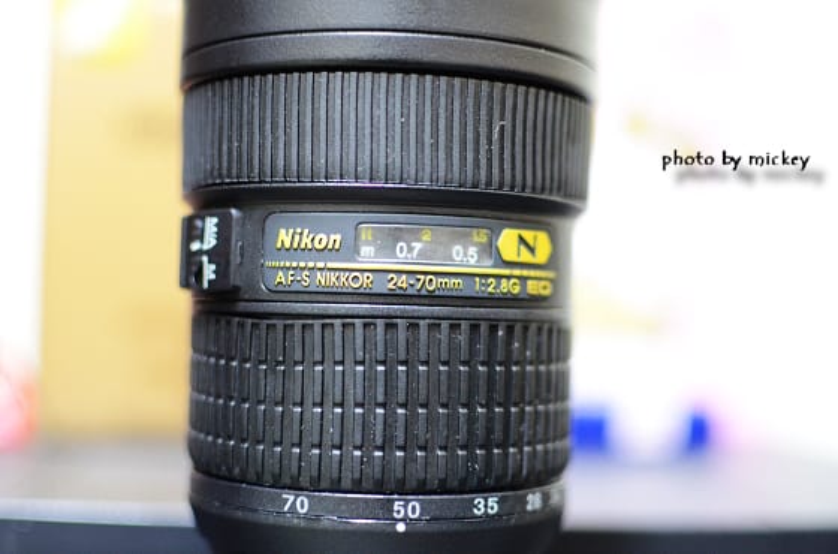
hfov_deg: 37.9
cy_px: 277
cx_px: 419
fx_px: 1219
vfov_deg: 25.6
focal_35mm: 52
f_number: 1.8
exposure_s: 1/25
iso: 1600
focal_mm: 35
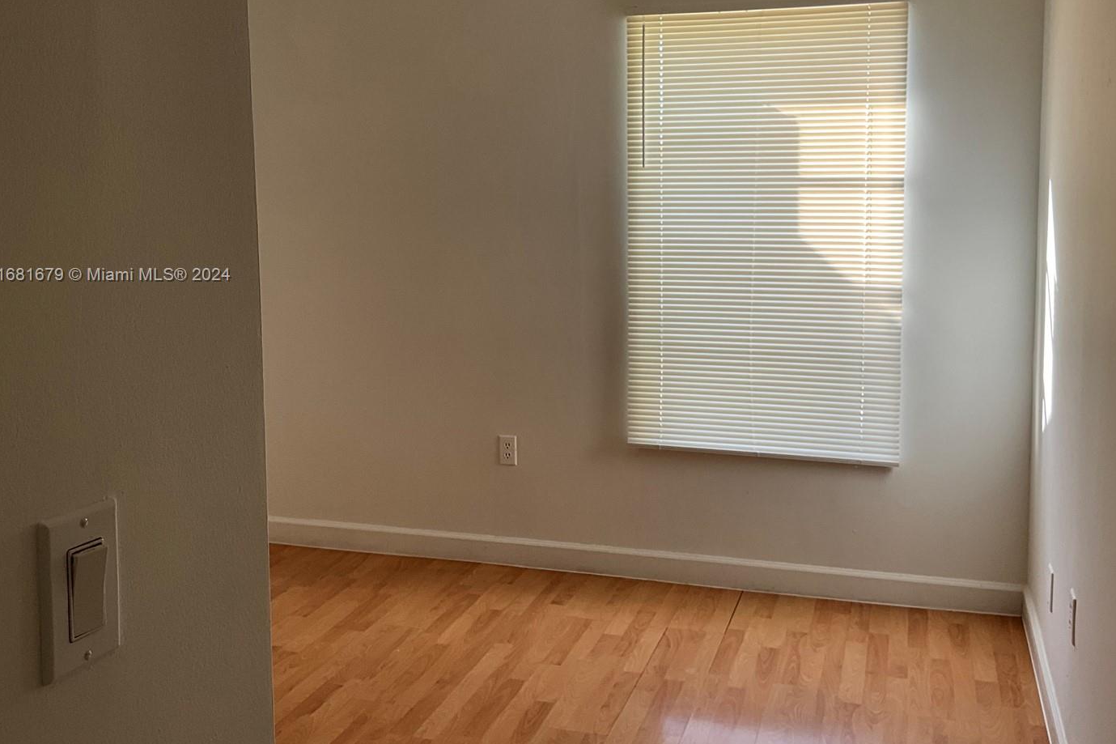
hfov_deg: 54.3
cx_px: 619
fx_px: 1085
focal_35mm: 35
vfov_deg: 37.6
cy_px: 276
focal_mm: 3
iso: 32
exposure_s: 1/122
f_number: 1.8
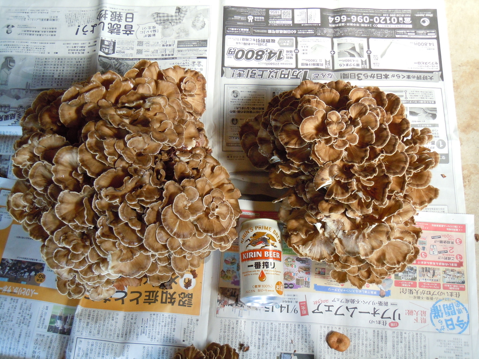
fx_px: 623
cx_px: 240
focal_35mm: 45
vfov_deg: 32.2
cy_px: 180
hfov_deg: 42.1
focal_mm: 8.1
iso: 400
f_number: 3.8
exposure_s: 1/160
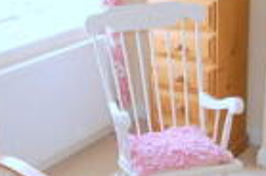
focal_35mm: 71
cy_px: 81
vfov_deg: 19.1
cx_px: 69
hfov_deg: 28.1
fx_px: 523
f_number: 4
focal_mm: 10
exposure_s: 1/100
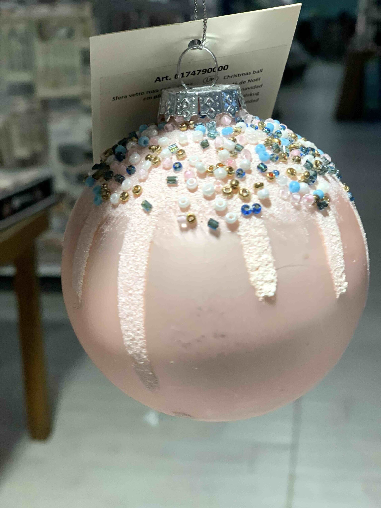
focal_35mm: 52
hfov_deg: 28.0
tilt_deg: -16.4
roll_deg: +1.5
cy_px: 254
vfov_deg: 36.8
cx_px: 190
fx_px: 763
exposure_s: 1/122
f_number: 2.4
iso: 80
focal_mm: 6
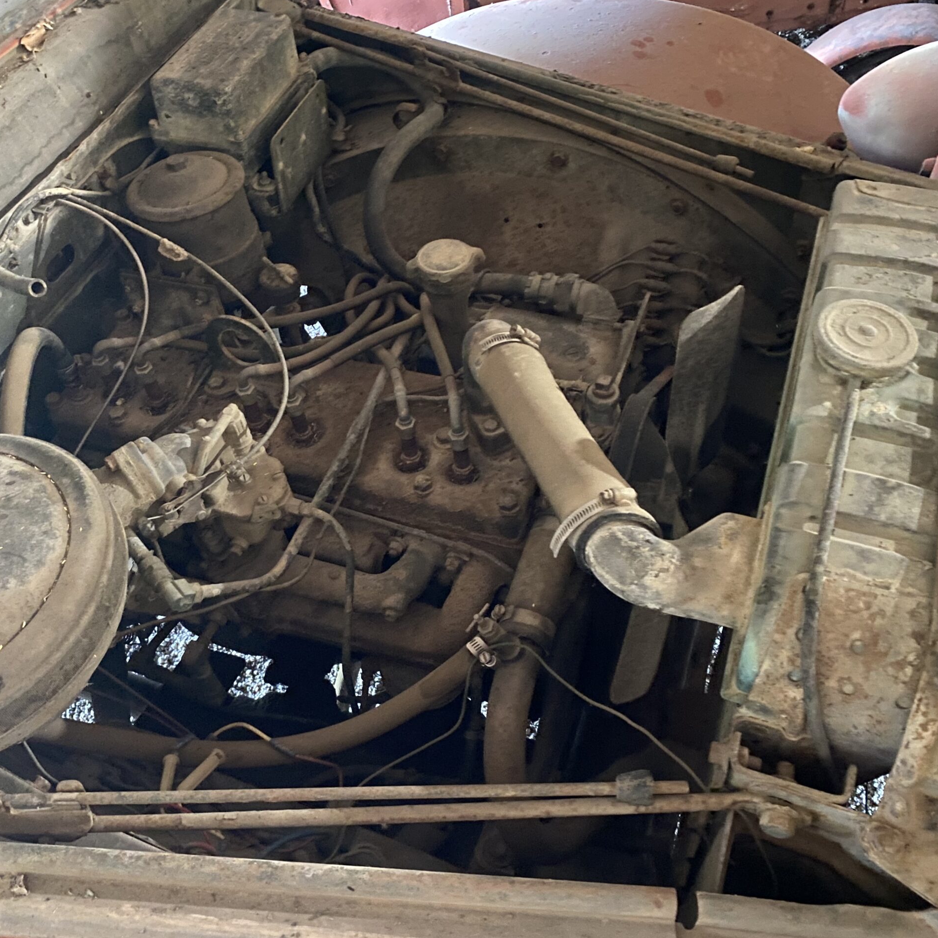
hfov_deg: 52.3
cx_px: 393
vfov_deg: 52.5
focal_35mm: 31
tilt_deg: -50.5
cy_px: 472
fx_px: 950
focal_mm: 4.25
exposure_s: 1/10
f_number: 1.8
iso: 500
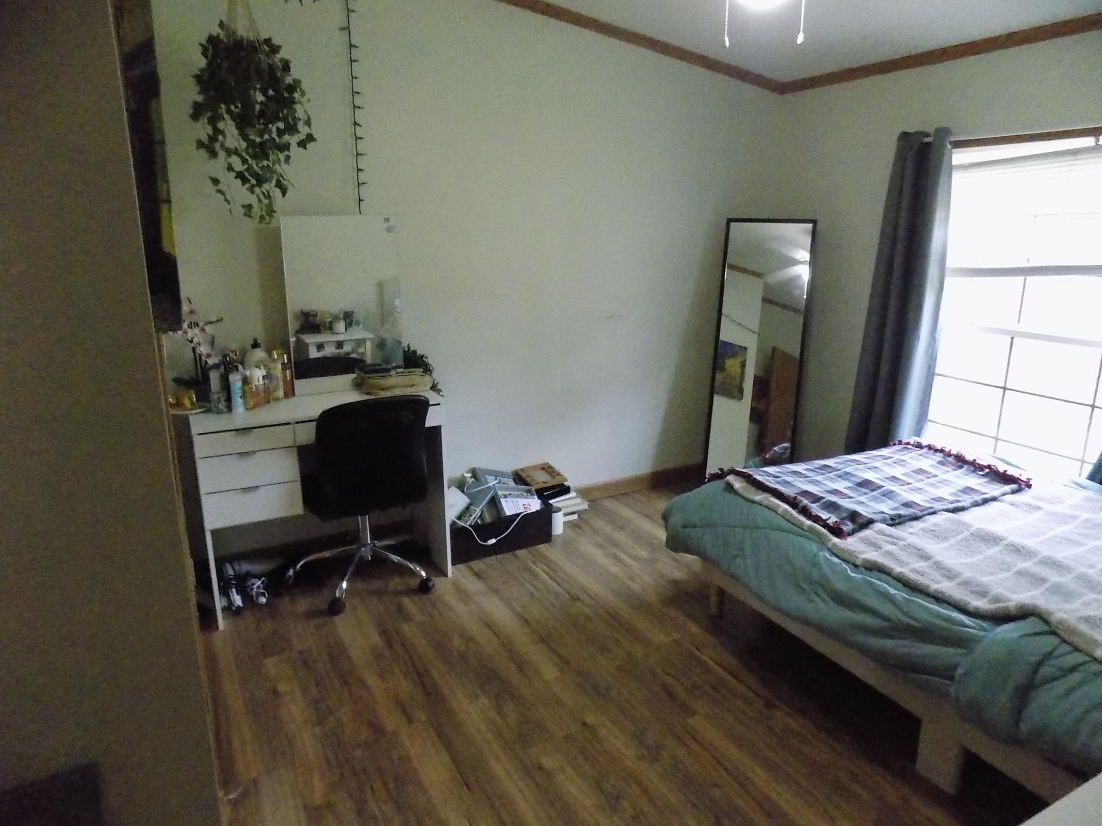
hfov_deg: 73.9
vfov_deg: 58.9
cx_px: 551
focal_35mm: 23
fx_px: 732
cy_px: 413
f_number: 3.1
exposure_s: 1/125
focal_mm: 4
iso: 1400
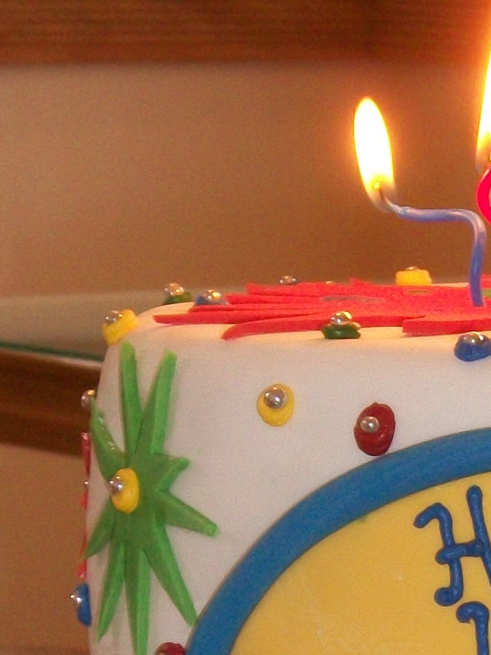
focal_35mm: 191
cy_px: 760
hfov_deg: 7.7
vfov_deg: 10.2
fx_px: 3613
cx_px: 530
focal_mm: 11
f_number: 4.1
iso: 160
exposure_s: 1/50
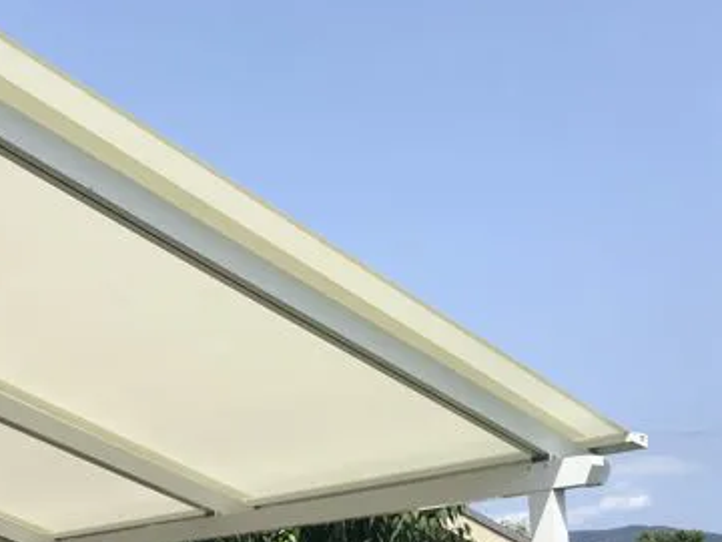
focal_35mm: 56
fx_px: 1168
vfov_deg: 25.3
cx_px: 54
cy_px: 494
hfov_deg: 32.4
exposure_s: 1/2037
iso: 20
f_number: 1.8
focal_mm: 3.99
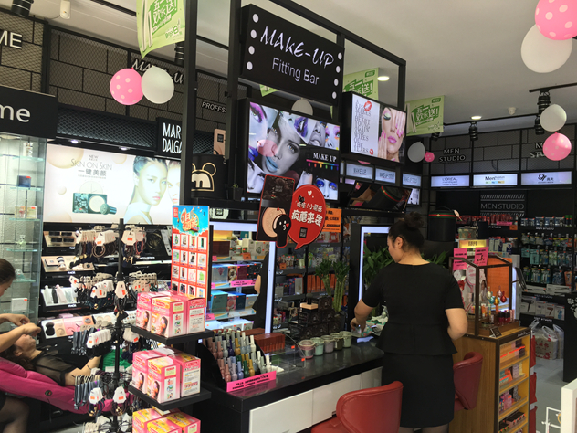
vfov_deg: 48.2
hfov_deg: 61.7
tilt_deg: +1.8
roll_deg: -2.2
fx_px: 483
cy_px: 216
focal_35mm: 29
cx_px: 288
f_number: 2.2
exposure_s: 1/100
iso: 40
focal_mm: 4.15
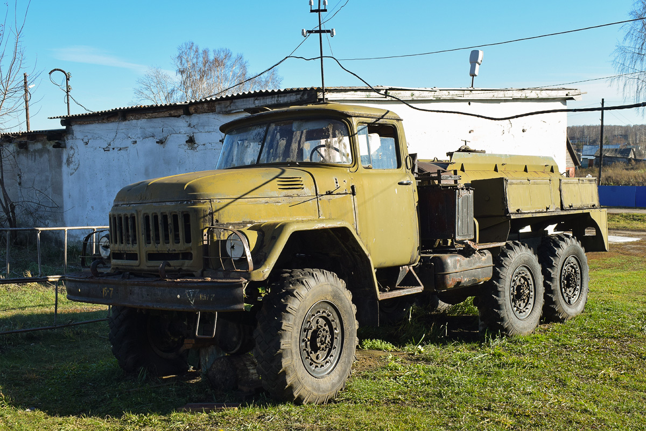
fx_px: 673
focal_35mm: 38
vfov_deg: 35.5
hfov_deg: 51.3
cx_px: 323
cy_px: 216
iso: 200
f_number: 8
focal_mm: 25
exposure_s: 1/250
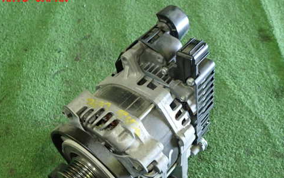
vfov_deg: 31.6
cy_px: 125
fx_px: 310
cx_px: 138
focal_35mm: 40
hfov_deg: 49.3
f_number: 2.3
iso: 400
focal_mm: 5.4
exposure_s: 1/30
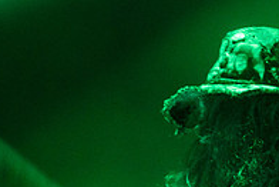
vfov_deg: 5.2
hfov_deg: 7.7
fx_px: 2055
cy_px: 207
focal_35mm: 265
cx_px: 252
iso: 3200
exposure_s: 1/500
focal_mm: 80
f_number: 4
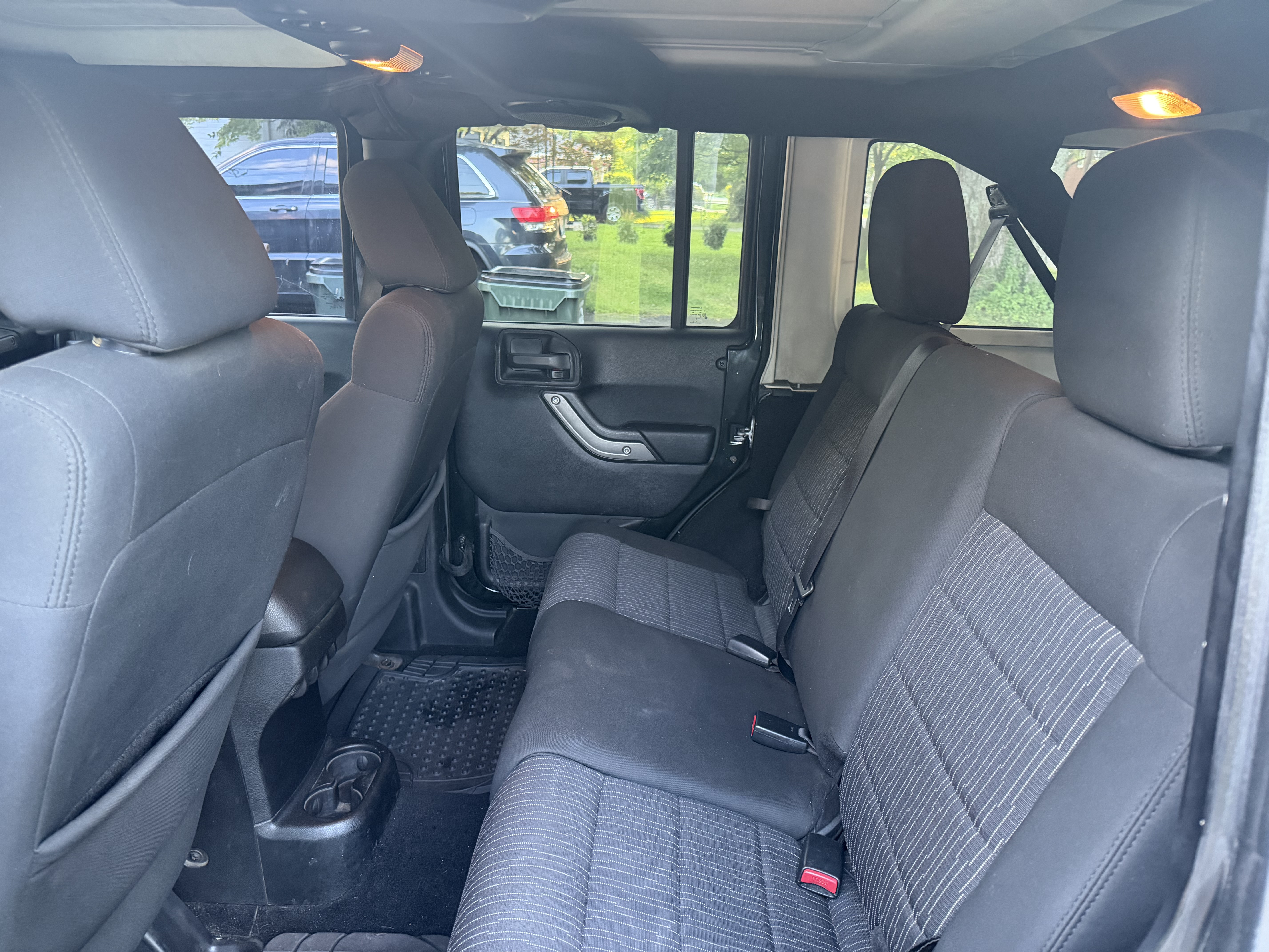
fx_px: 880
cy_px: 476
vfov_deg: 56.8
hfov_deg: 71.6
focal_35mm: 24
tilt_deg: -18.7
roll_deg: -2.4
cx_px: 634
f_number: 1.78
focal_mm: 6.76
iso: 640
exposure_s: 1/60
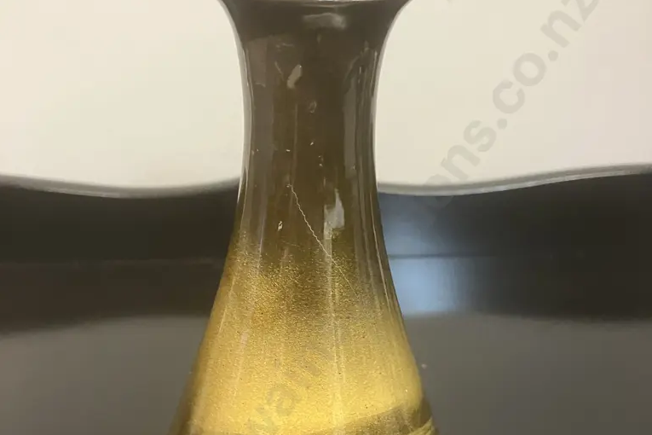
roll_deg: -1.4
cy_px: 340
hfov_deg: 49.6
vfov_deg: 33.3
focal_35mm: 39
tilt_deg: -31.5
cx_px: 326
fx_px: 706
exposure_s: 1/25
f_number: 1.8
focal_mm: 3.99
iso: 400
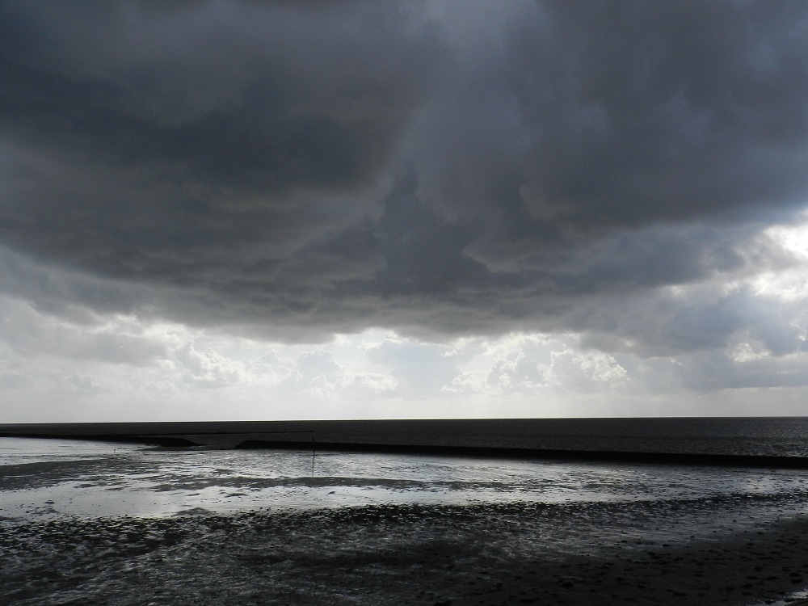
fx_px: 747
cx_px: 404
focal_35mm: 32
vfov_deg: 44.2
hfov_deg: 56.8
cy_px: 303
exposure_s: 1/1250
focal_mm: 5.6
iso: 160
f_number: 5
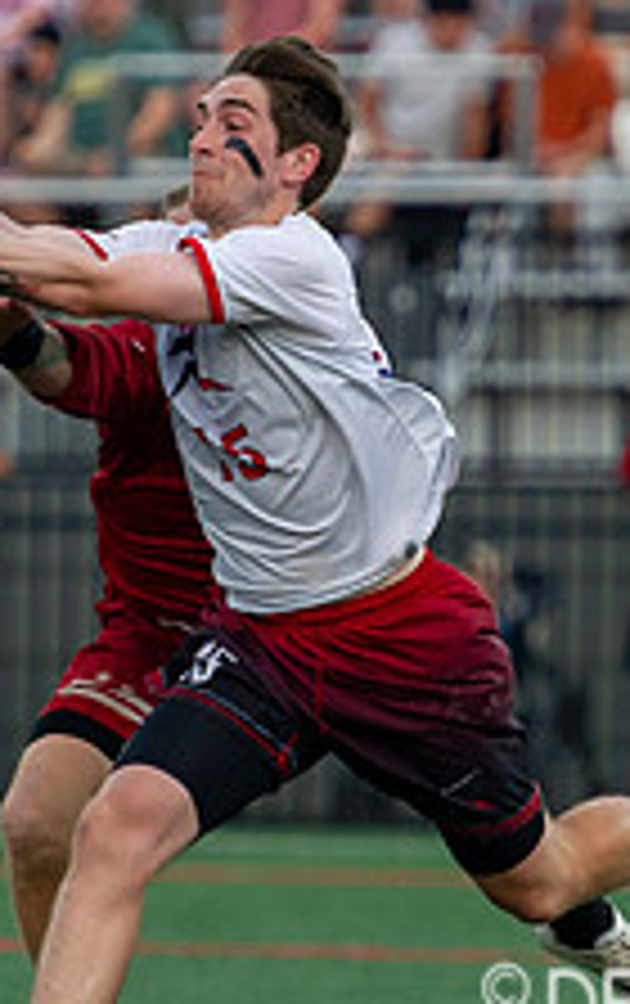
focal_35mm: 722
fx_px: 19771
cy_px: 414
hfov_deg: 1.8
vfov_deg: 2.9
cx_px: 308
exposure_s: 1/1600
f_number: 4
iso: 1400
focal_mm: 250
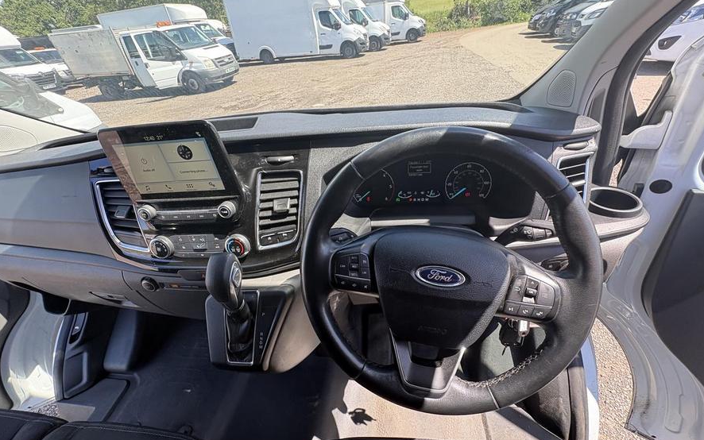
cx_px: 354
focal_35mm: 15
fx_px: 288
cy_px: 222
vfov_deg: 74.8
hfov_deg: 101.5
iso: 100
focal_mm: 2.22
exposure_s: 1/139
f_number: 2.2
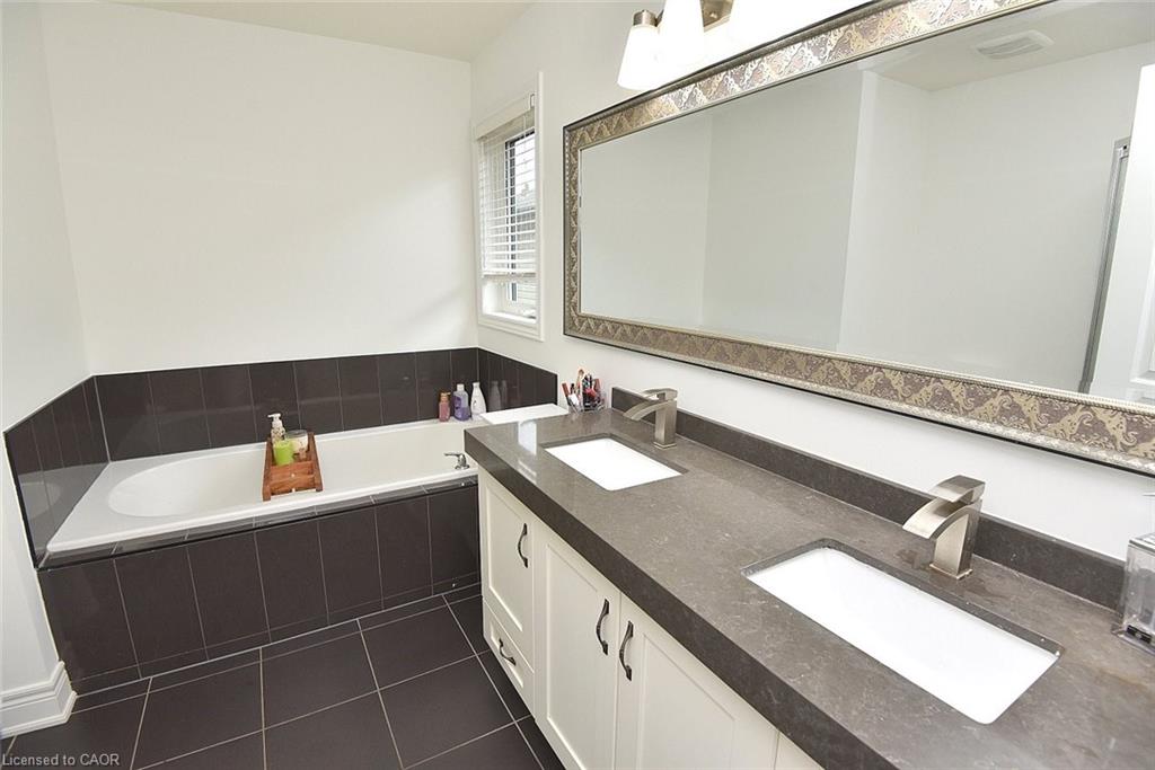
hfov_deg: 96.7
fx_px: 513
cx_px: 578
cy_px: 385
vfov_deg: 73.8
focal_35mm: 16
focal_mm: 16
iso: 500
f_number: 6.3
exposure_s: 1/160
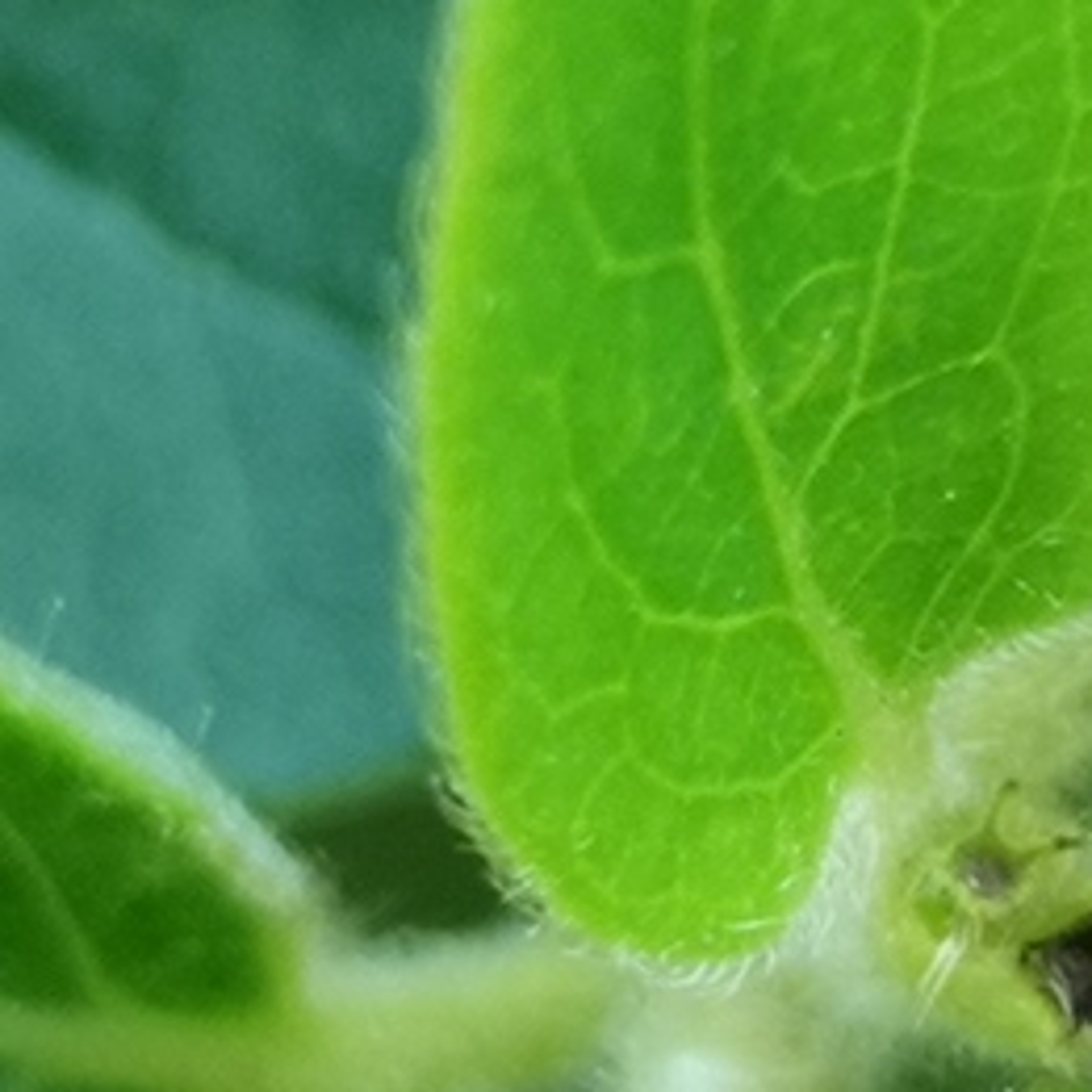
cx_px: 1182
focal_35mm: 315
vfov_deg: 5.5
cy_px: -146
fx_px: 11242
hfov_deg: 5.5
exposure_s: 1/125
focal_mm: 3.95
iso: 50
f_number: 1.8
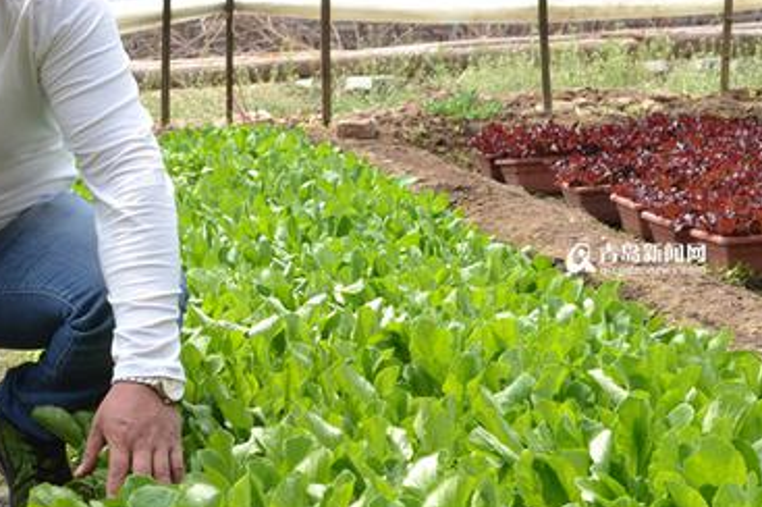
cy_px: 229
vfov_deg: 17.9
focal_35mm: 76
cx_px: 104
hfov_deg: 26.0
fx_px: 1604
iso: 400
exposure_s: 1/250
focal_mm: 29
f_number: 8
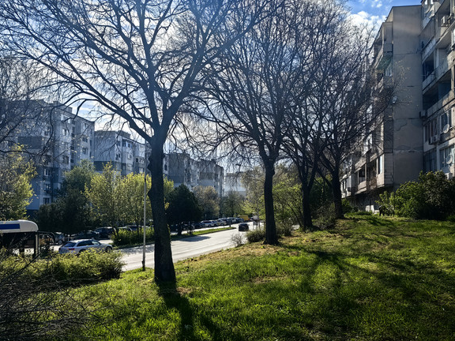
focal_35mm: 30
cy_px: 187
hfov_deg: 60.0
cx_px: 229
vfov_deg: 46.7
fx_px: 394
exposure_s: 1/6250
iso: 50
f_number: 2
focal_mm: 5.75
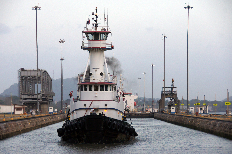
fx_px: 966
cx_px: 116
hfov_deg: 13.7
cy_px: 77
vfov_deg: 9.1
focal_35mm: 150
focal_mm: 100
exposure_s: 1/160
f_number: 5.6
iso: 200
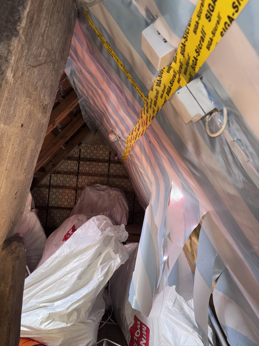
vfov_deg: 67.3
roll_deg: -5.5
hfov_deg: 53.1
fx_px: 259
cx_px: 130
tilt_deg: +2.8
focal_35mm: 26
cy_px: 173
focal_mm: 5.96
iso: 40
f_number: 1.6
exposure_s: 1/20
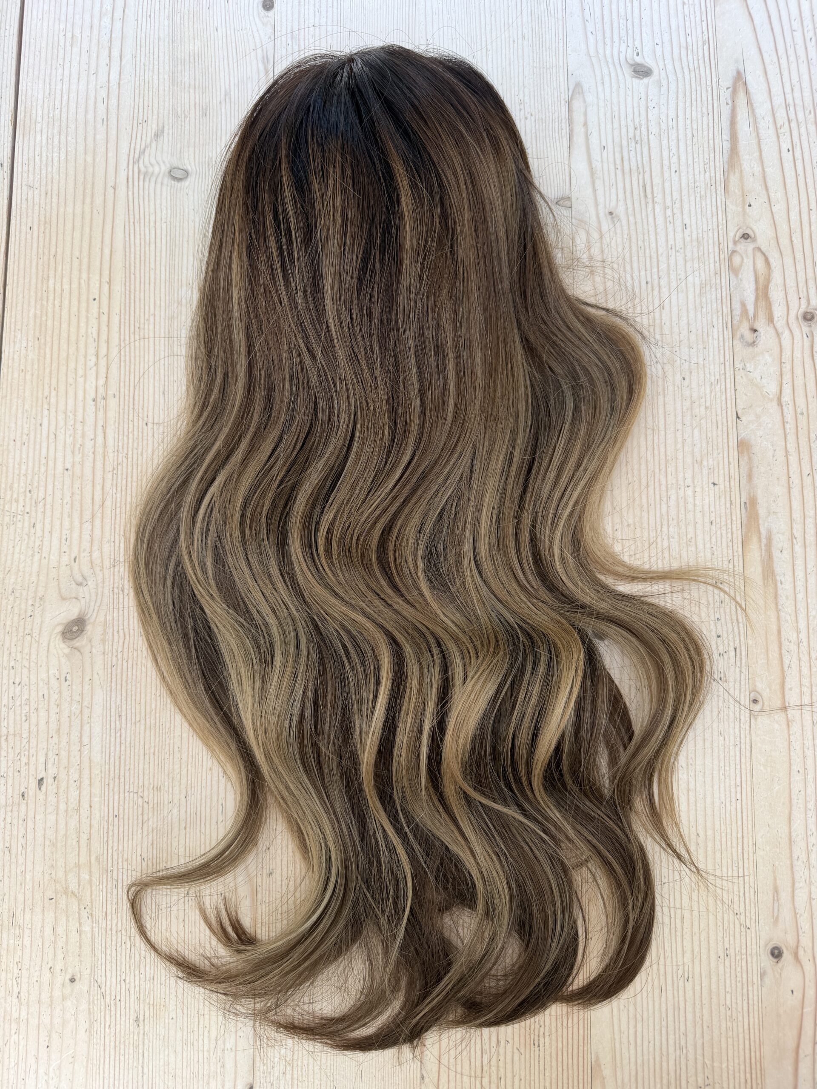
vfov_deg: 71.6
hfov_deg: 56.8
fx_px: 755
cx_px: 408
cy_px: 544
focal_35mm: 24
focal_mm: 6.76
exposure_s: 1/178
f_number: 1.78
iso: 64
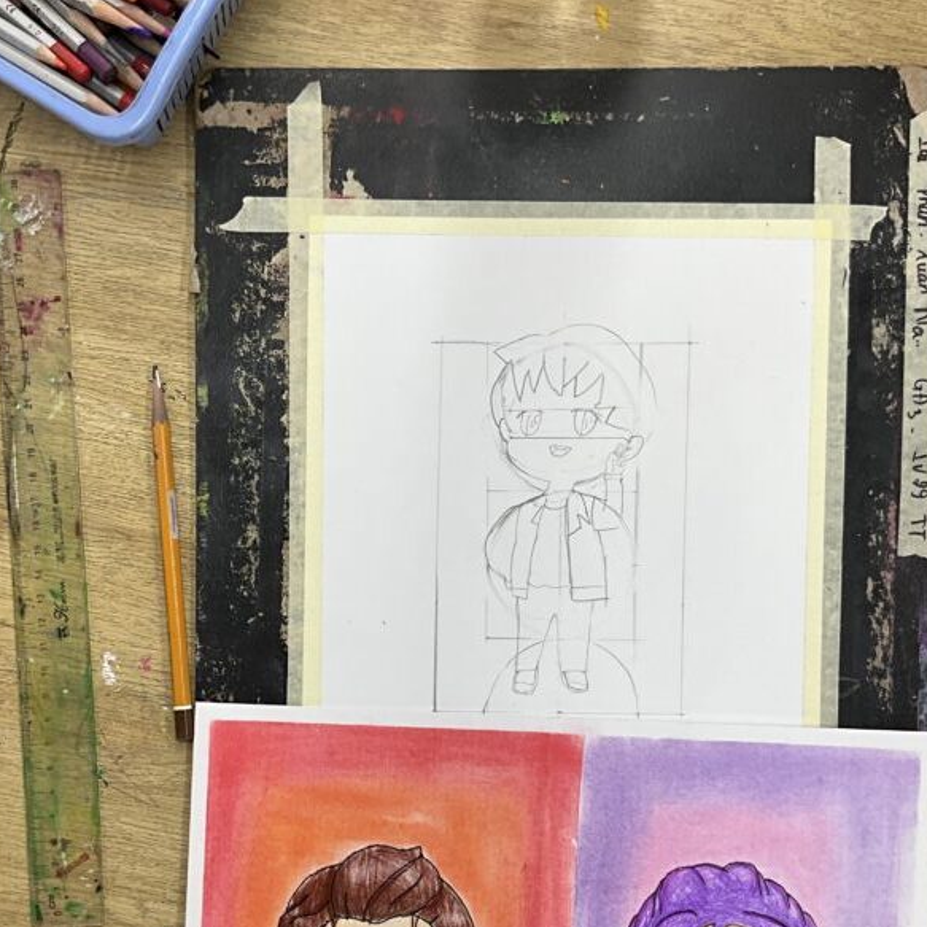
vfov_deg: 37.8
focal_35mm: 44
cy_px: 639
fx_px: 1333
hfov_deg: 38.3
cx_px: 429
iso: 20
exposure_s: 1/122
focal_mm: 3
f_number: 1.8
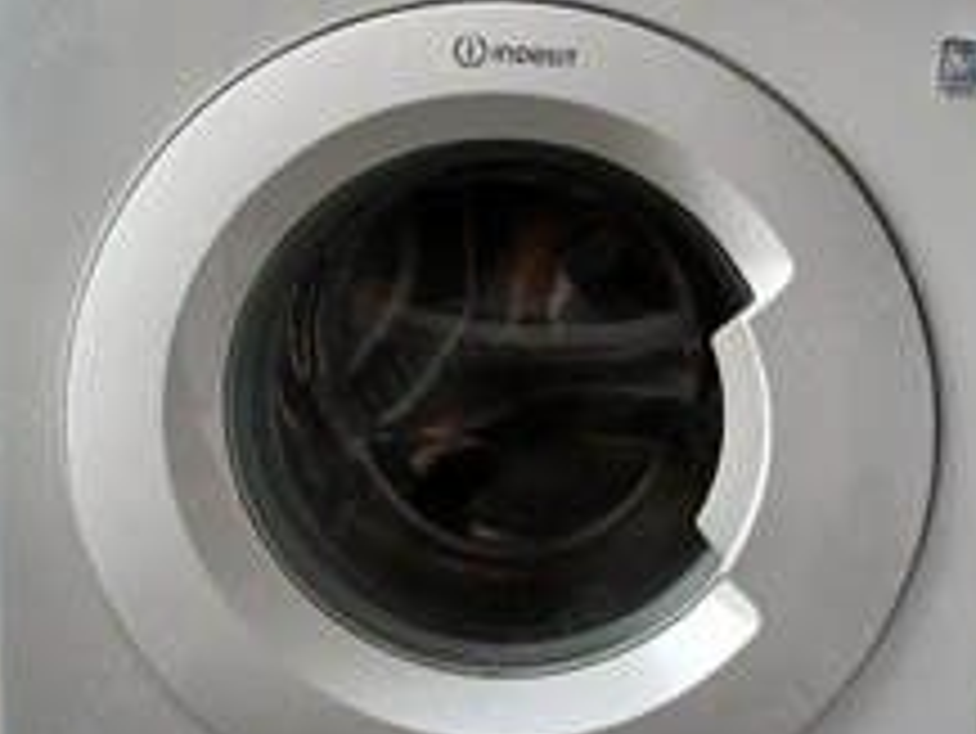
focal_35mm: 48
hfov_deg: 39.5
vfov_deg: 30.3
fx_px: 1354
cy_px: 392
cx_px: 562
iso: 64
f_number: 1.8
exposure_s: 1/50.3
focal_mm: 3.98
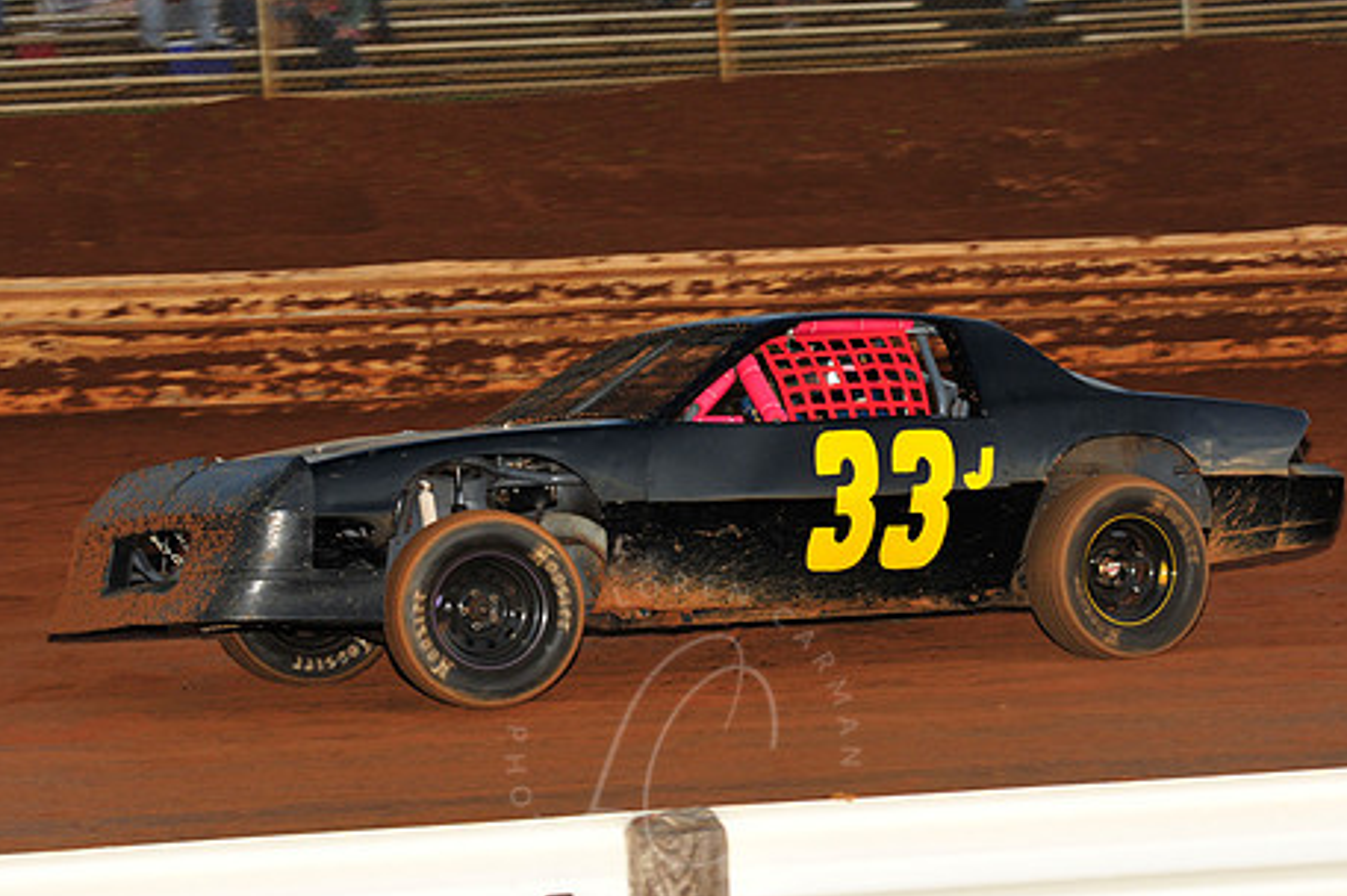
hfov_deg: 14.5
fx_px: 5309
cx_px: 681
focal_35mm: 142
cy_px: 480
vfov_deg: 9.6
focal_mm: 112
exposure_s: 1/320
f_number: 7.1
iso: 800
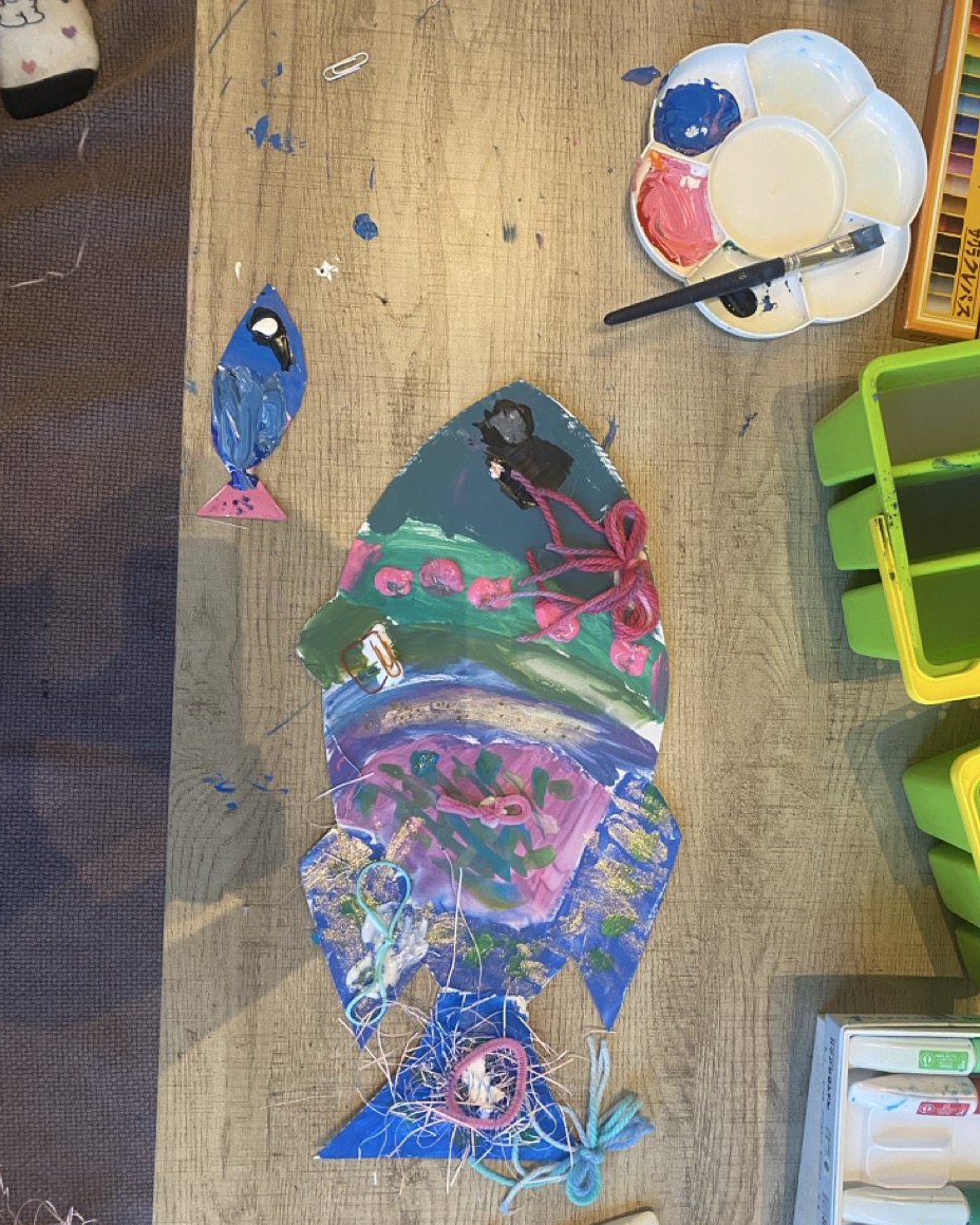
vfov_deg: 62.1
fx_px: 1015
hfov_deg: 51.5
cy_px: 675
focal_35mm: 28
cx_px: 480
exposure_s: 1/50
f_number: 1.8
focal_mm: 4.25
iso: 200
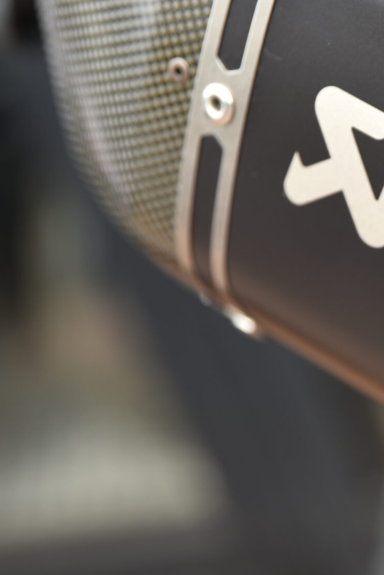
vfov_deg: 12.7
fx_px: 2592
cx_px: 519
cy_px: 261
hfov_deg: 8.3
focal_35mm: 162
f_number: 3.2
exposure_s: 1/60
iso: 100
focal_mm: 70
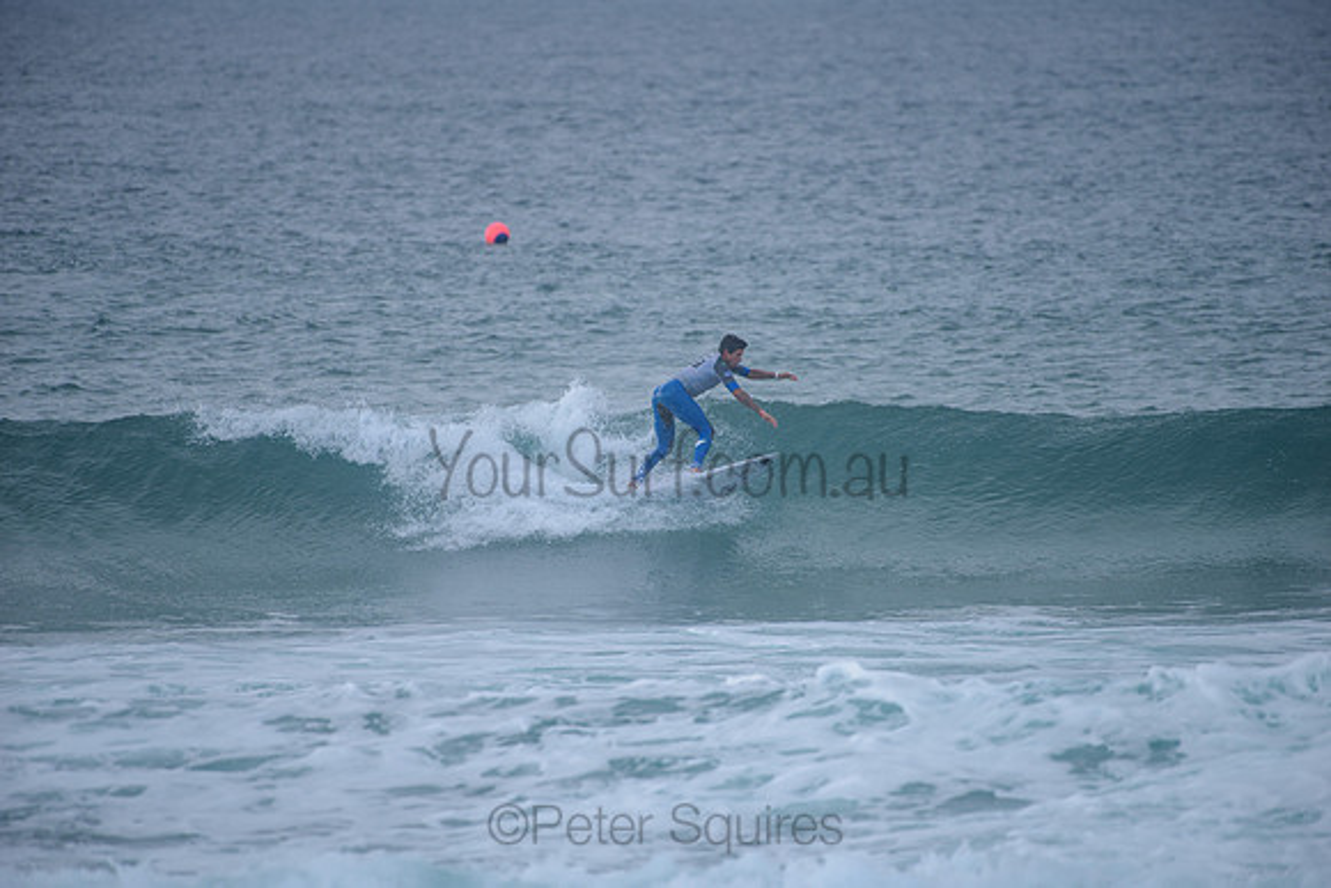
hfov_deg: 4.1
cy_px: 444
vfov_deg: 2.8
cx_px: 666
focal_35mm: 500
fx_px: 18490
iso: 140
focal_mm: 500
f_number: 5.6
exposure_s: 1/800
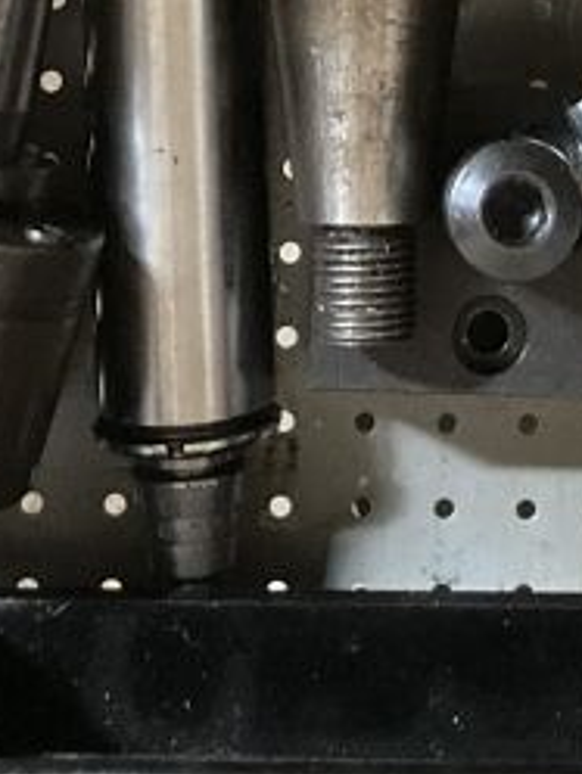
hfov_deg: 12.3
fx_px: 2688
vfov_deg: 14.5
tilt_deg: -83.7
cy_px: -614
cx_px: 476
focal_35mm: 120
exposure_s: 1/19
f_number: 1.8
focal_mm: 3.99
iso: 640
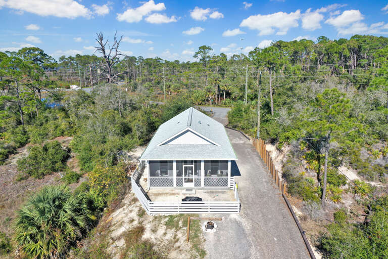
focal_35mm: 28
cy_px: 130
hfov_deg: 65.5
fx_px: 302
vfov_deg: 46.4
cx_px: 194
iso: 100
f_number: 5.6
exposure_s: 1/500
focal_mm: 10.26
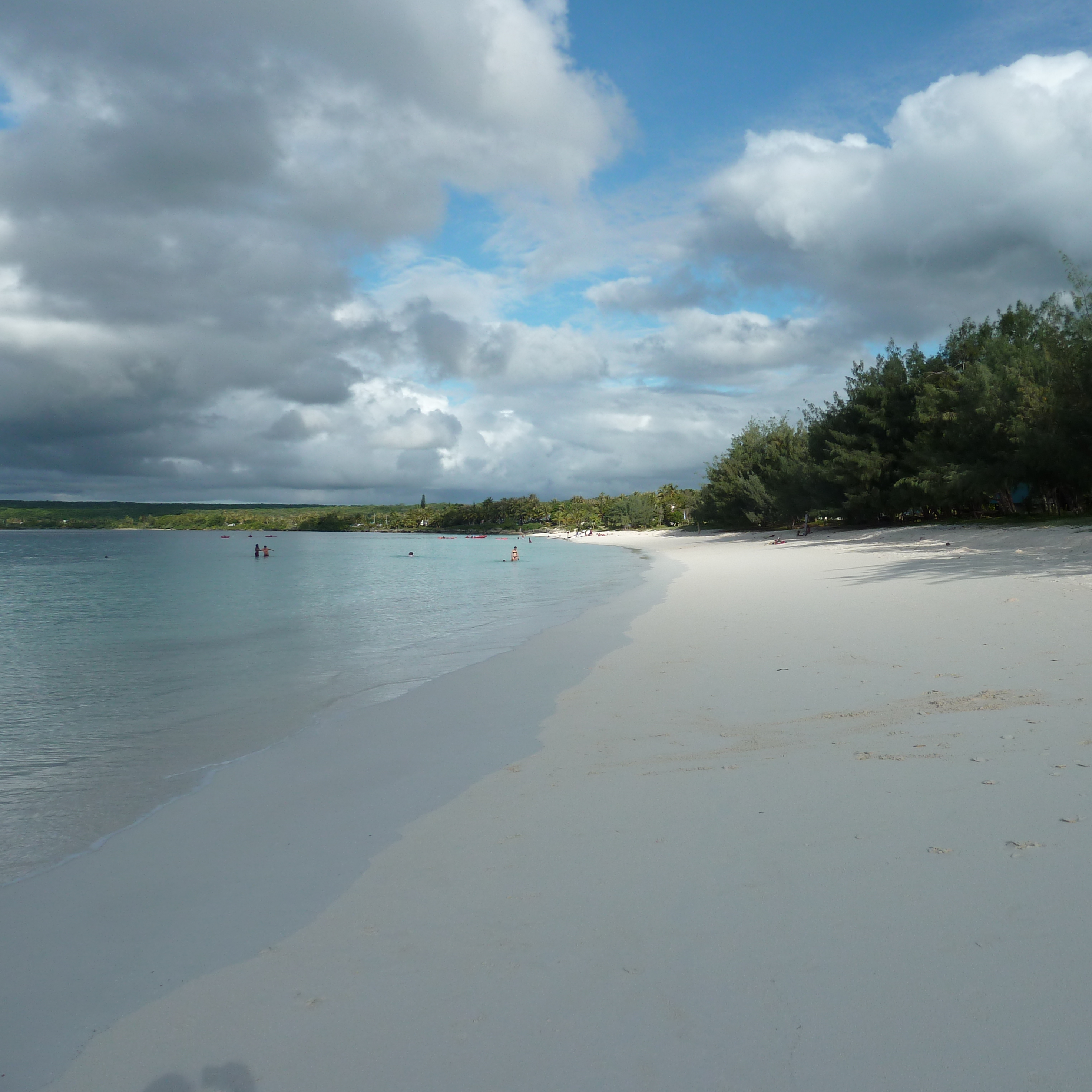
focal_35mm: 30
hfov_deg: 53.2
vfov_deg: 54.0
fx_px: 1071
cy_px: 540
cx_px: 711
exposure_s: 1/1300
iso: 80
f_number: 3.3
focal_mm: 4.1
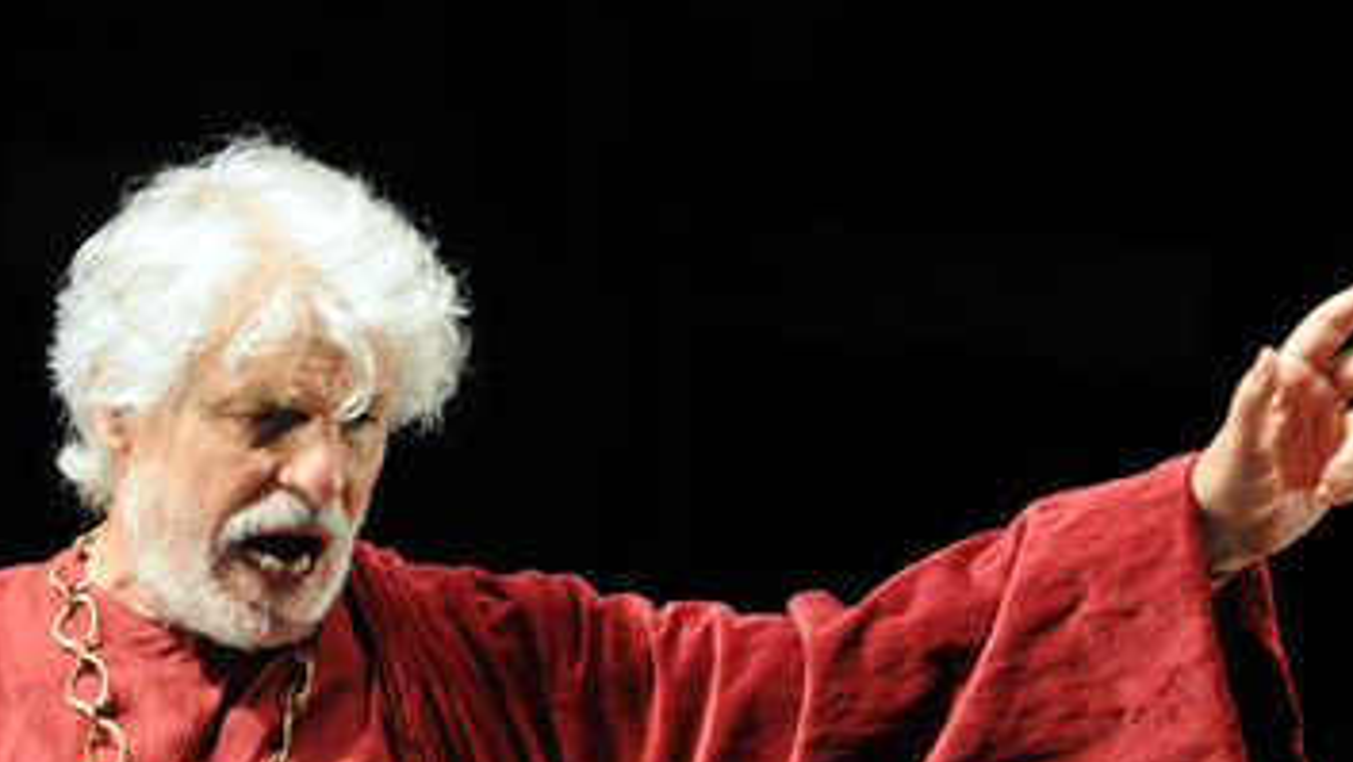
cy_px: 678
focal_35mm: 353
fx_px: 12671
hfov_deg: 6.1
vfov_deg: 3.4
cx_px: 270
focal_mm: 112
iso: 1000
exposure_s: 1/125
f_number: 3.2
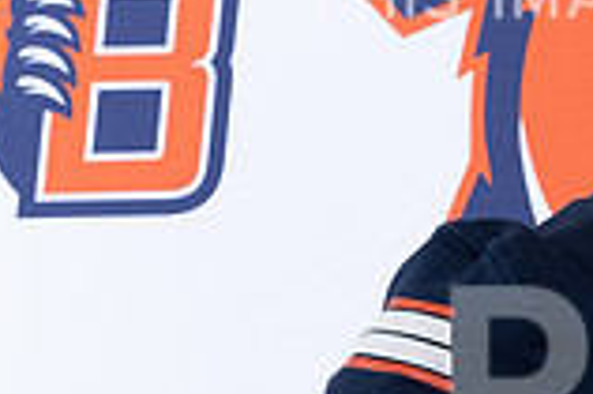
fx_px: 7586
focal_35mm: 461
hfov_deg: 4.4
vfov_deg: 3.0
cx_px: 1215
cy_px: 822
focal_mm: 50
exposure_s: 1/100
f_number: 7.1
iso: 64
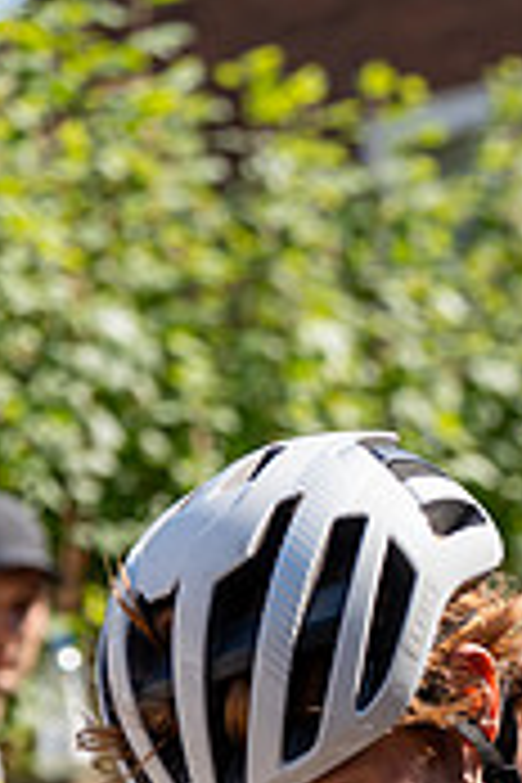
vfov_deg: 11.1
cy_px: 936
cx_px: 576
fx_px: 3936
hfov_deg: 7.5
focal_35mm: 181
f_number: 3.5
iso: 200
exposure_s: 1/1000
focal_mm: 70
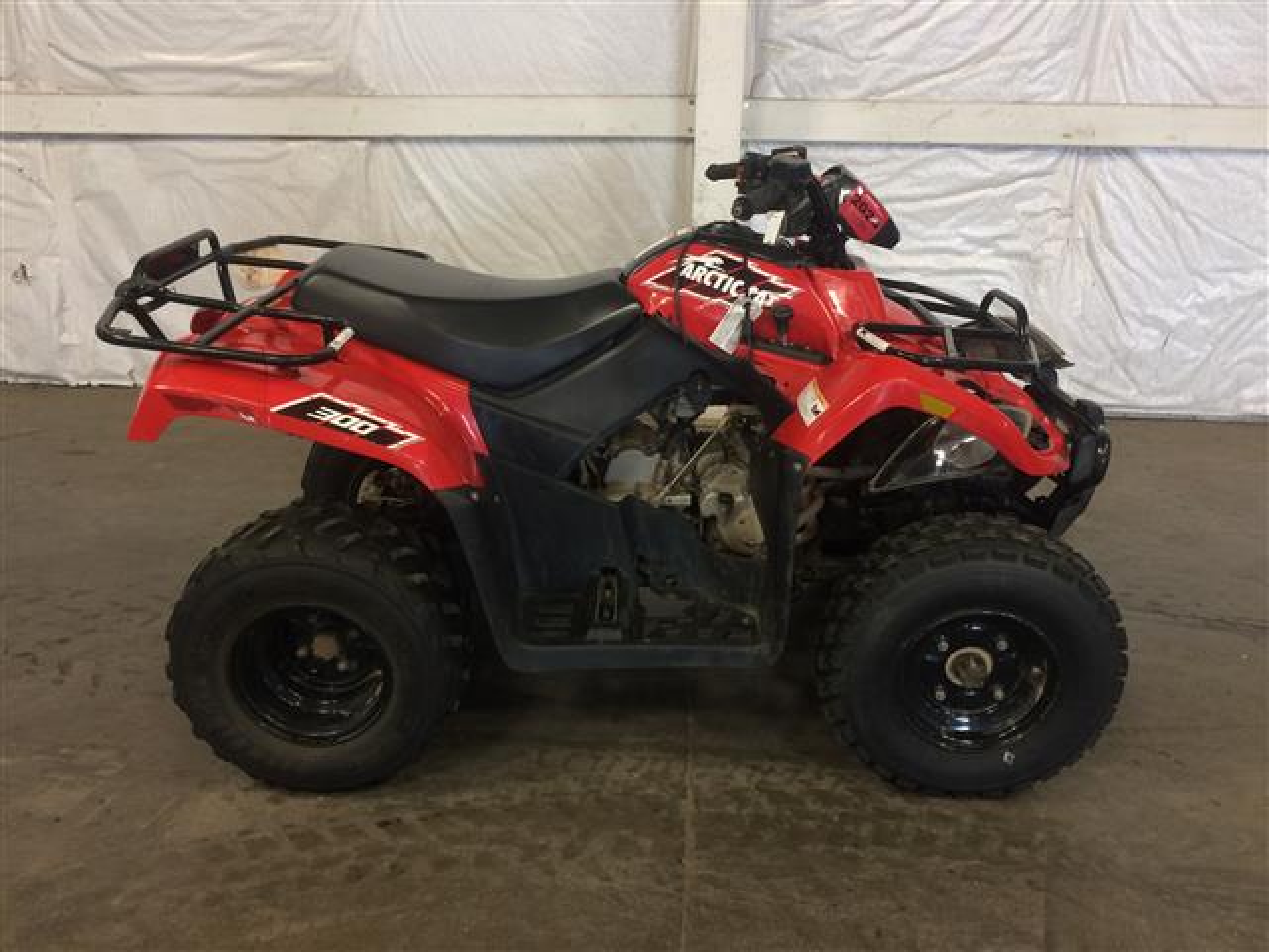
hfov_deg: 61.7
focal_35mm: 29
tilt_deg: -21.6
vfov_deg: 48.2
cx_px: 634
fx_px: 1063
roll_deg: -1.2
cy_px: 476
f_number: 2.2
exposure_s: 1/30
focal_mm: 4.15
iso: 64
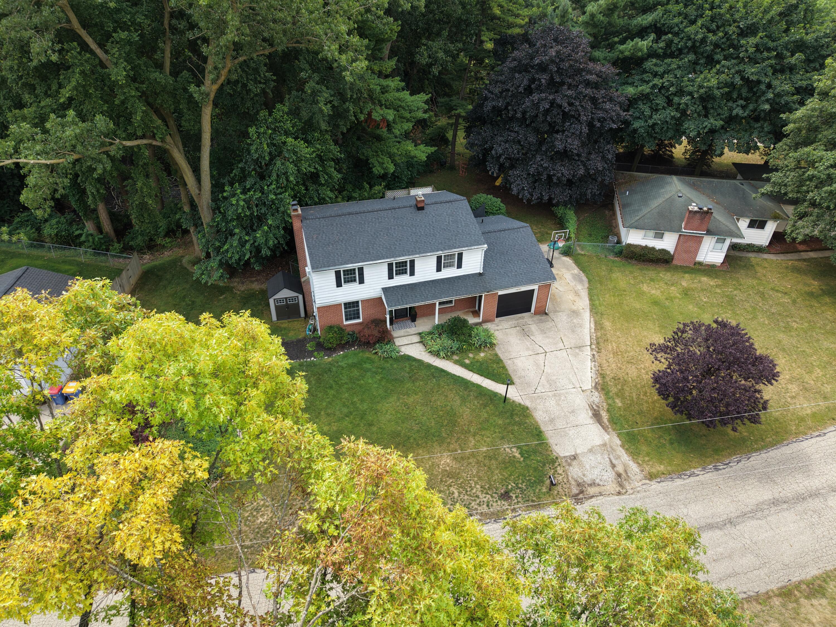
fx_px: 580
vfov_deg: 56.8
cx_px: 418
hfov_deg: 71.6
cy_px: 314
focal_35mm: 24
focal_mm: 8.67
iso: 100
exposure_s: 1/100
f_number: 1.8
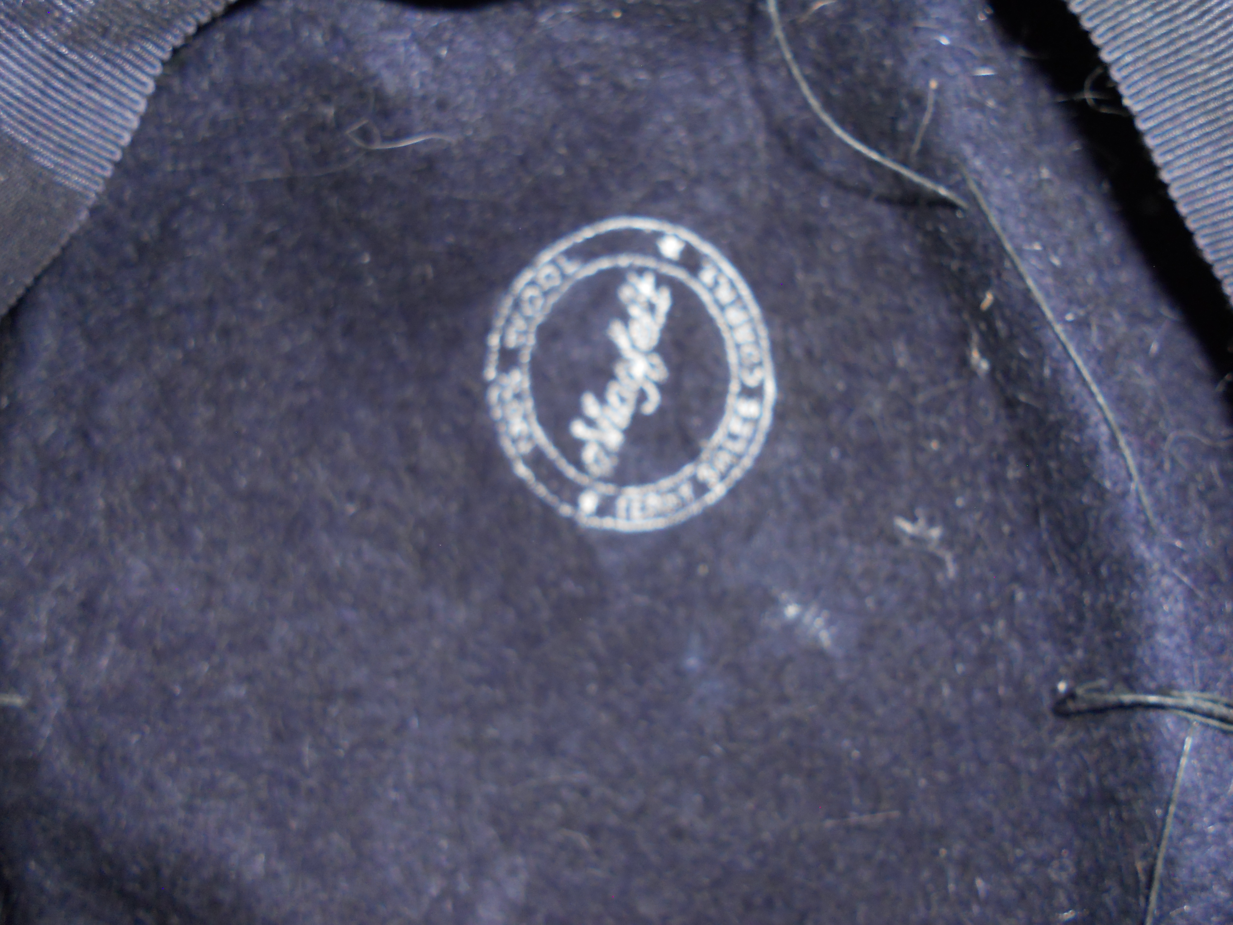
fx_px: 1140
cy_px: 462
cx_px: 616
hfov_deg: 56.8
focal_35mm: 32
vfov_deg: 44.2
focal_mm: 5.8
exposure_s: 1/25
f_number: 8.8
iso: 200
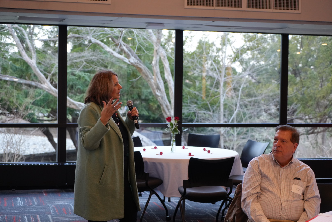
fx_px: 646
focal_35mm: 70
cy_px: 111
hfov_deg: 28.8
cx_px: 166
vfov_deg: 19.5
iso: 2500
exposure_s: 1/160
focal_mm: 70
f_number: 4
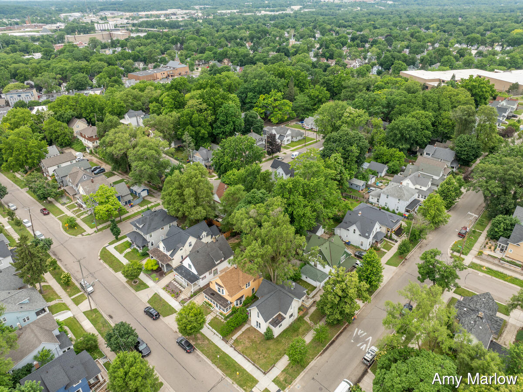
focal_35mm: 24
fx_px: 362
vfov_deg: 56.8
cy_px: 196
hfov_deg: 71.6
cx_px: 262
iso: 170
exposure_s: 1/200
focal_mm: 12.29
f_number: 2.8
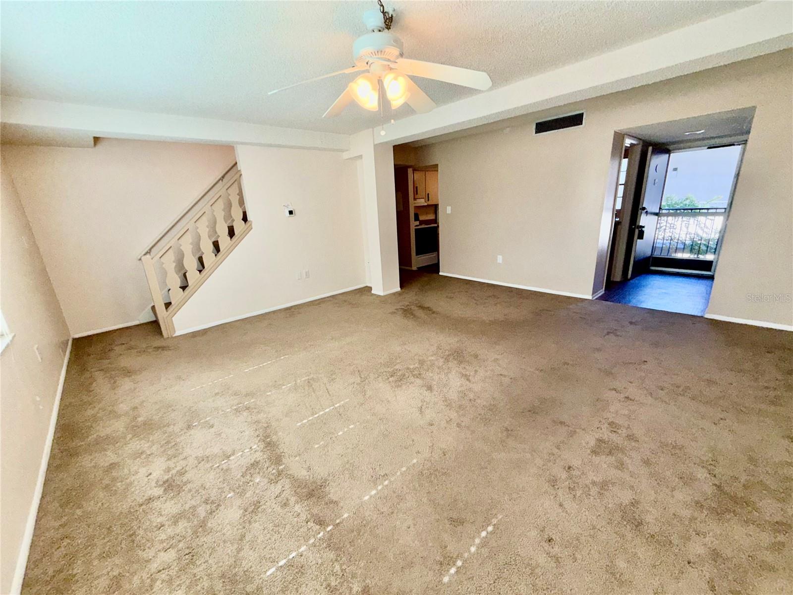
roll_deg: +2.8
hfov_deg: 102.1
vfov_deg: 85.7
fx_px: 321
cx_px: 396
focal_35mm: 14
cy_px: 298
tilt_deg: -20.2
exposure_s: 1/120
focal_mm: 2.22
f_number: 2.2
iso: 50
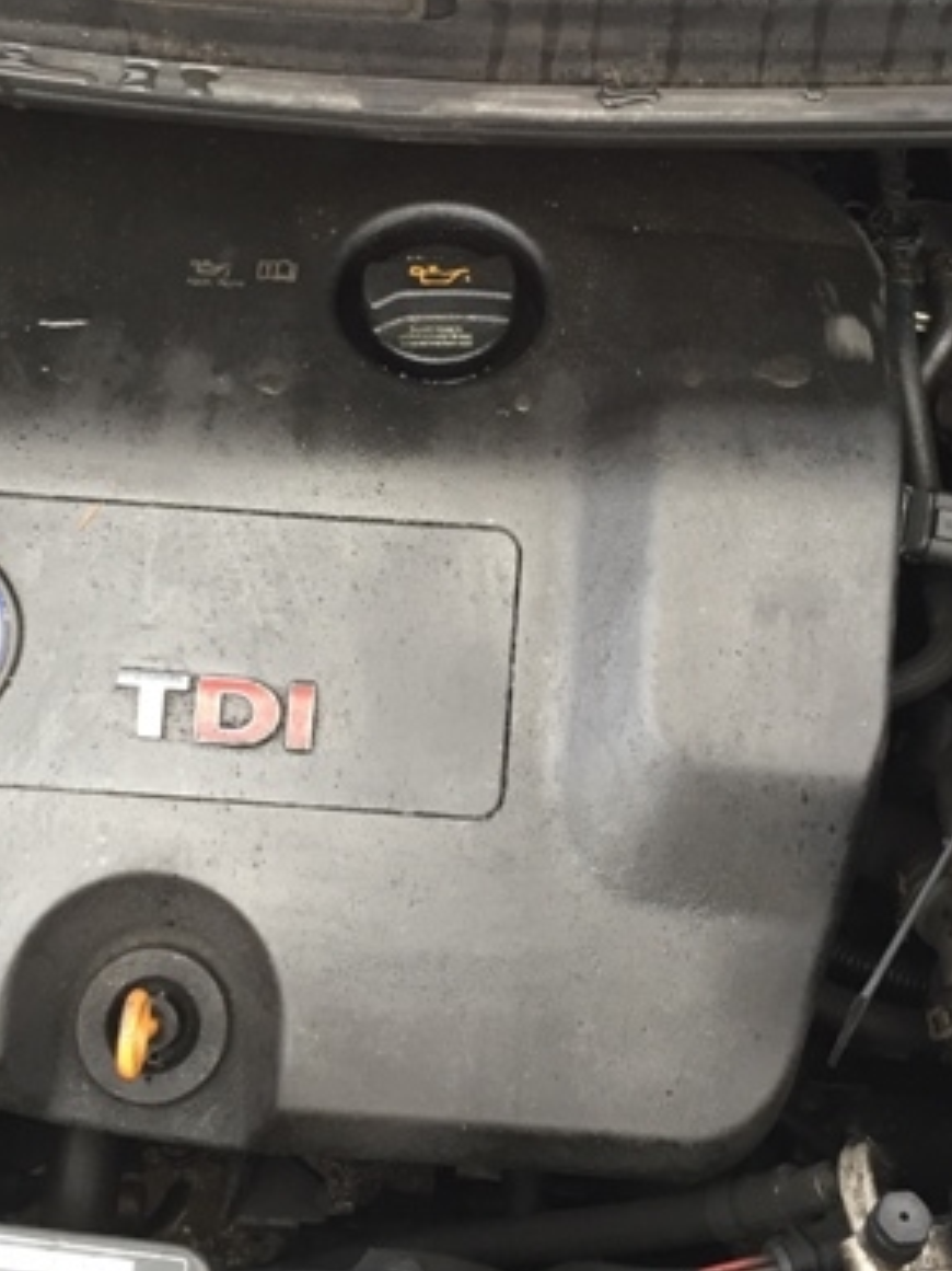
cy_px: 581
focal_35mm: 48
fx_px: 1761
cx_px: 437
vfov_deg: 39.6
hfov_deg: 30.2
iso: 32
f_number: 2.2
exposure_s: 1/40
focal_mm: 4.15
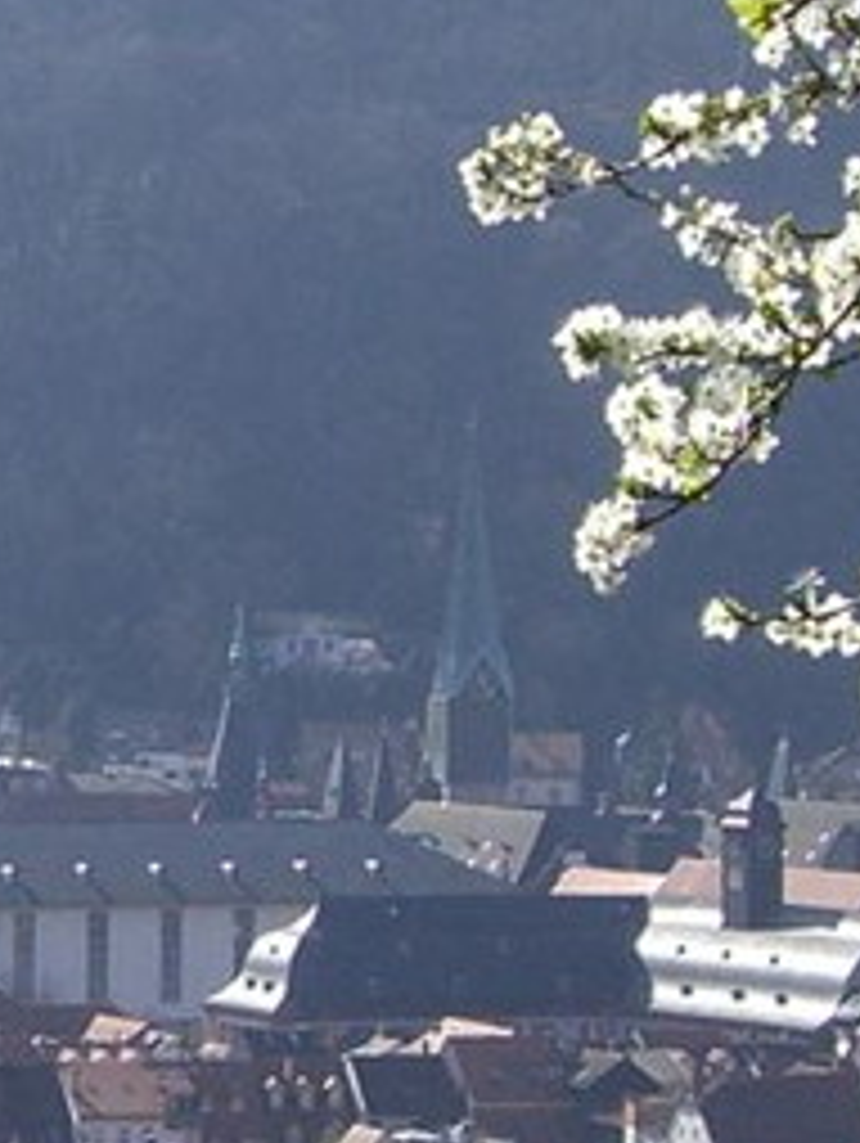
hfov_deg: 6.2
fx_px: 7904
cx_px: -459
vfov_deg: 8.3
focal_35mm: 239
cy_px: 567
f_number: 4
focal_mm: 7.9
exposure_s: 1/640
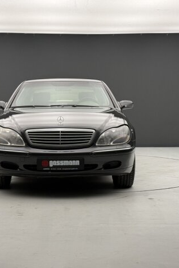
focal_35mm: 67
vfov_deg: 30.1
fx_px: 500
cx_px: 69
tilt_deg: -3.7
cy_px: 134
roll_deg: +0.2
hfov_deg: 20.3
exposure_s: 1/67
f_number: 1.78
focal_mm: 6.76
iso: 100
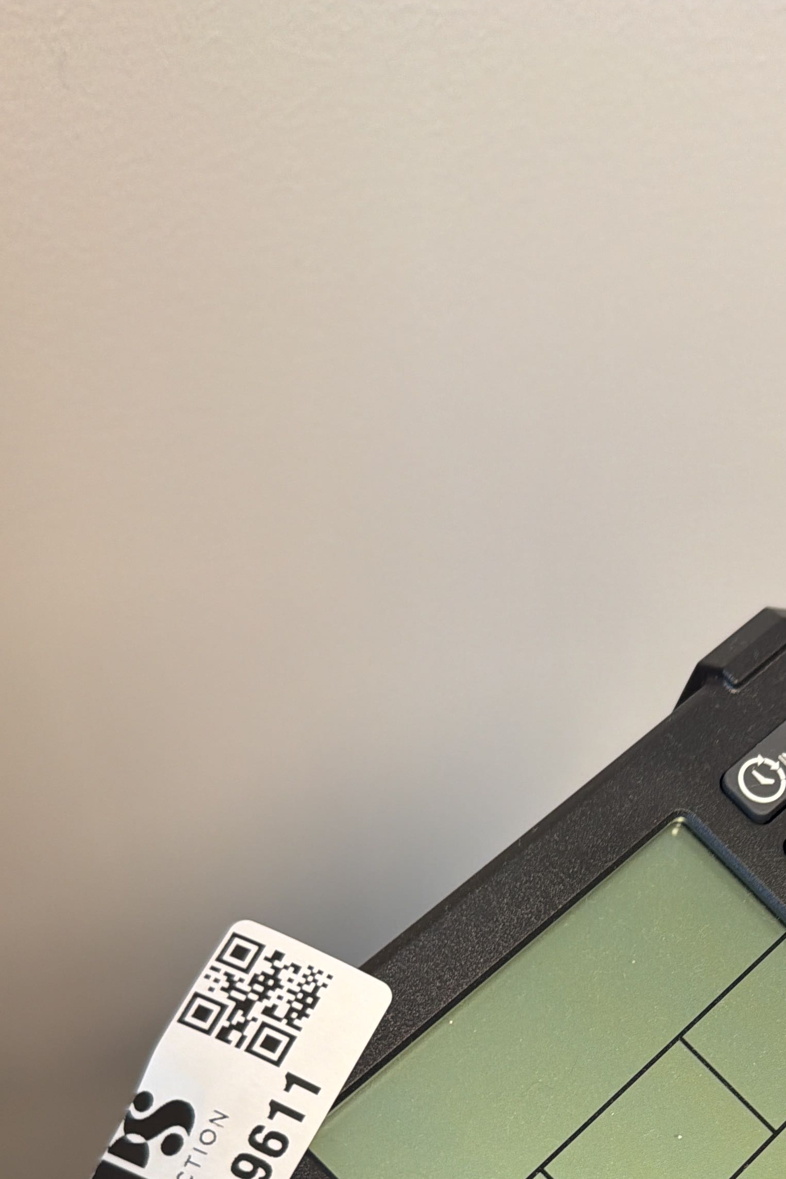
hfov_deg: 28.8
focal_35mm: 44
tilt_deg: -60.4
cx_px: 763
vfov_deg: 41.4
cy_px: 1036
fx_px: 1441
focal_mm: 6.76
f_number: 1.78
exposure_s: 1/50
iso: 125
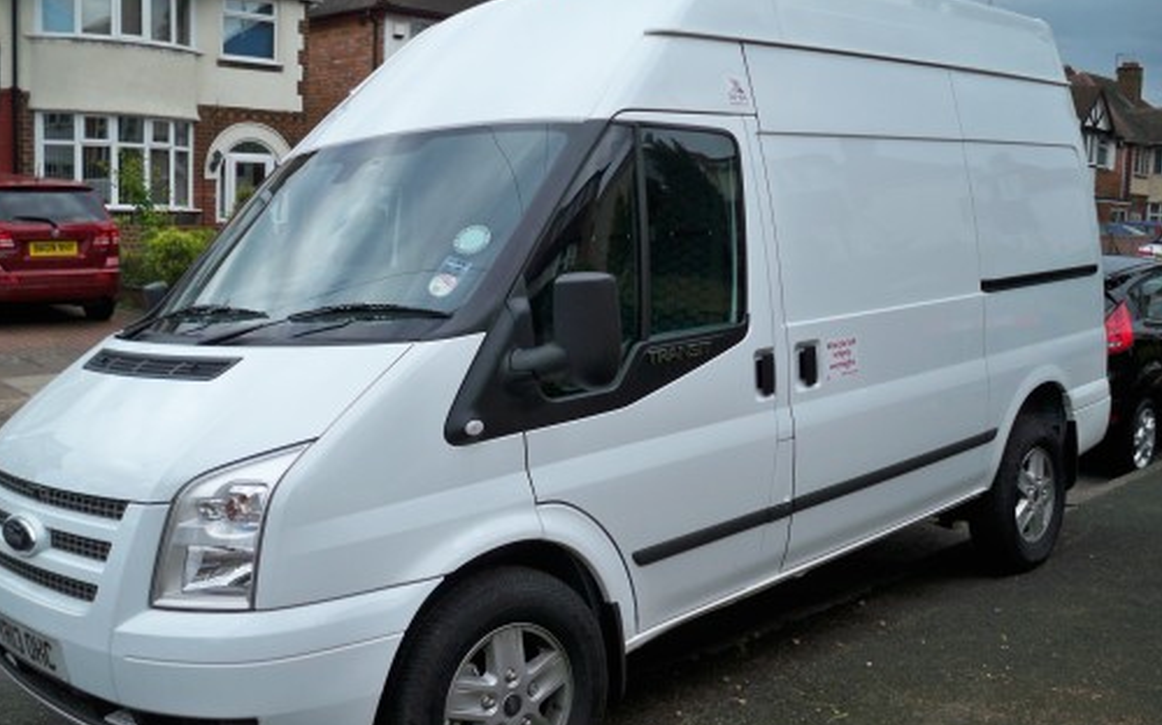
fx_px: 1203
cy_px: 383
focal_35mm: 38
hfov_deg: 51.6
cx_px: 569
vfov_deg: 33.5
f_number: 3.1
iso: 64
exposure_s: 1/400
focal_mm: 6.3
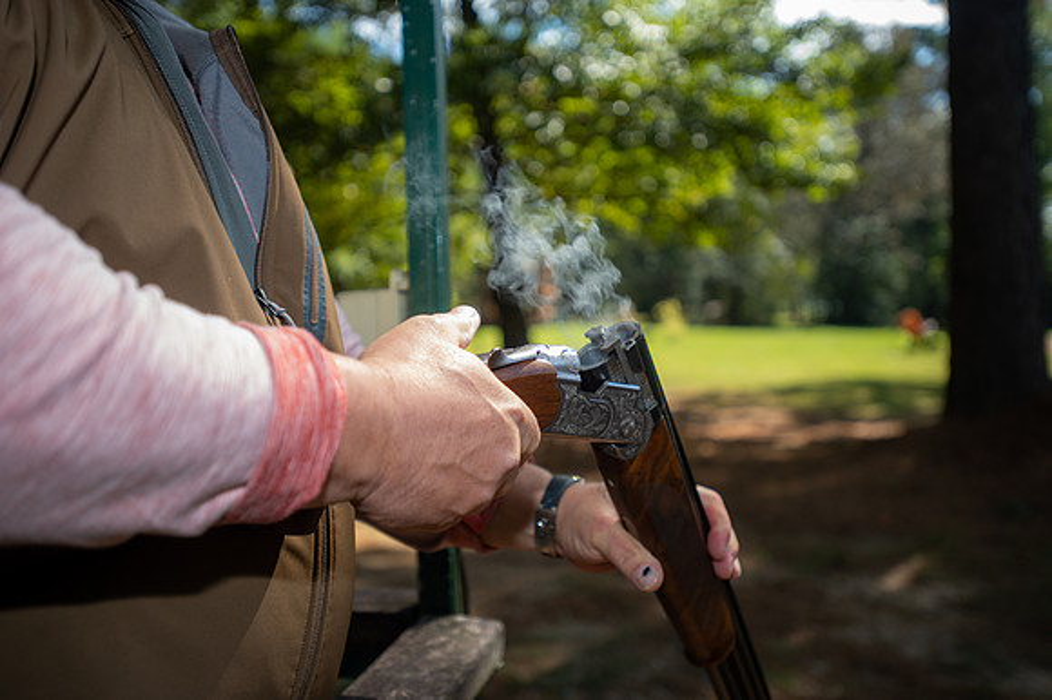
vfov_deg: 37.8
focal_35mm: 35
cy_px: 350
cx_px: 526
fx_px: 1022
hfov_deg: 54.5
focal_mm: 35
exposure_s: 1/250
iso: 80
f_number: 2.8
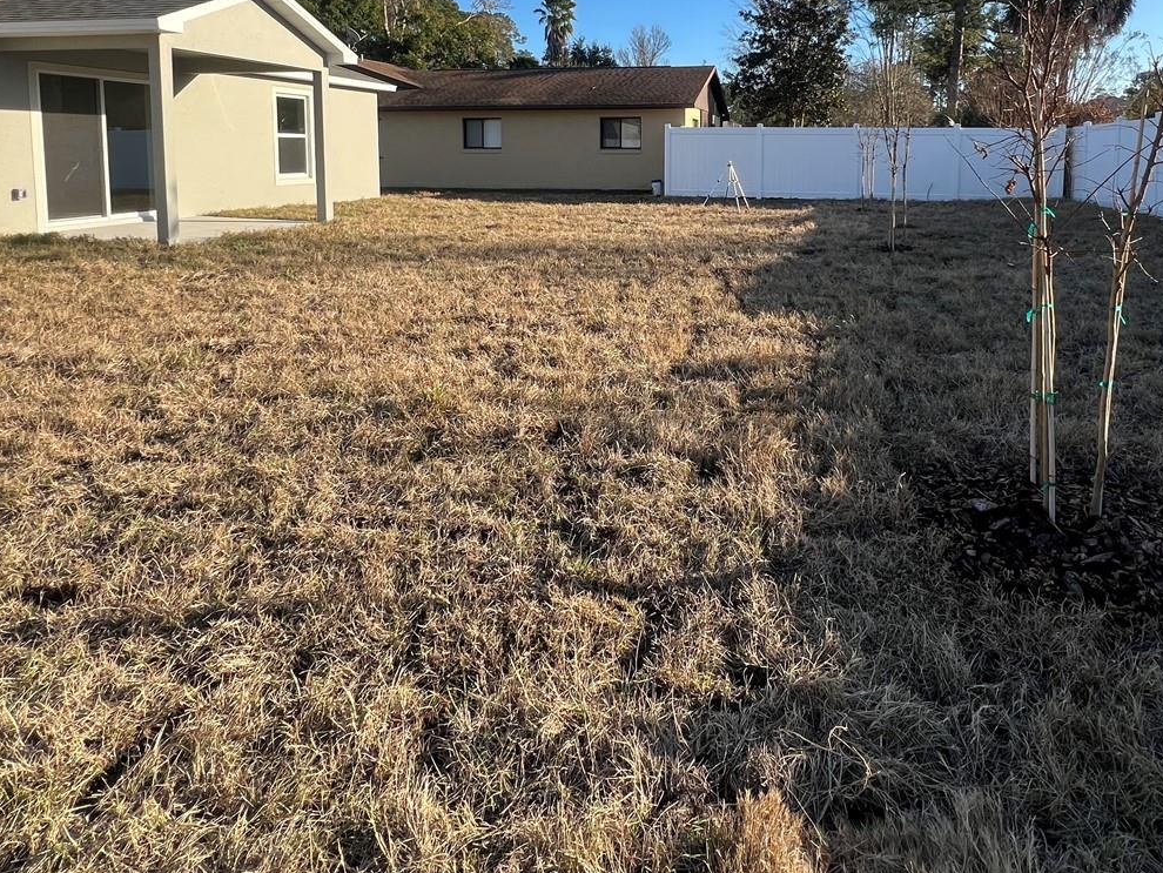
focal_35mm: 21
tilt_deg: -5.3
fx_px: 706
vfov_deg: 59.7
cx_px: 690
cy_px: 208
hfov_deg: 78.2
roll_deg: -0.3
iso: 32
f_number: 1.8
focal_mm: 1.57
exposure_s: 1/742
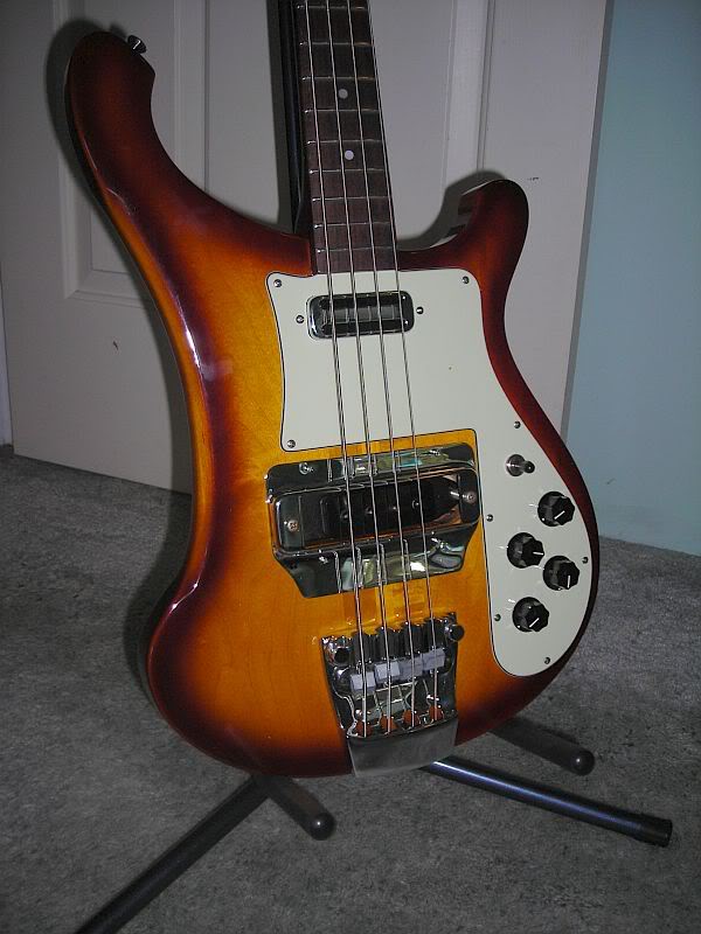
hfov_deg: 37.7
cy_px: 467
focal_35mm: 38
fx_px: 1026
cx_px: 350
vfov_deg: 49.0
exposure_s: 1/60.1
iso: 50
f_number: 3.2
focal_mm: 6.3
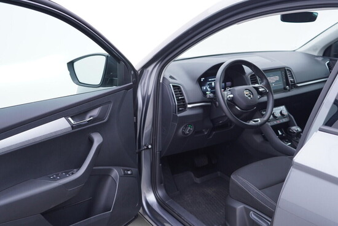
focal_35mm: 36
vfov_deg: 36.9
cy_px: 113
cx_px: 169
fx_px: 338
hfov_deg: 53.1
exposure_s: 1/40
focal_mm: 24
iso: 125
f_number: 2.8
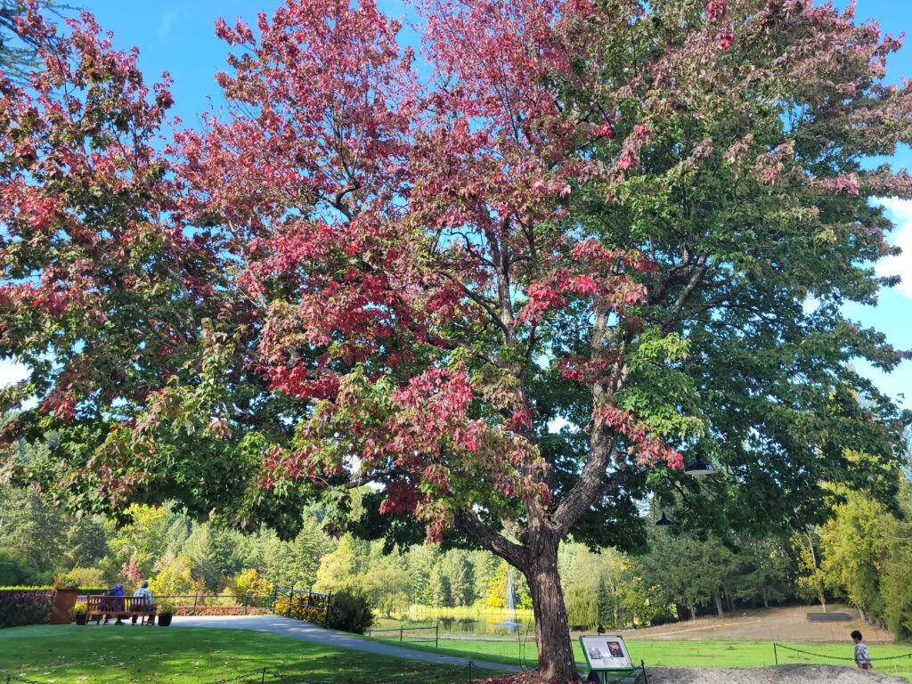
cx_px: 456
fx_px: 685
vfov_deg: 53.1
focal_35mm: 26
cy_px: 342
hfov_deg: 67.3
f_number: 1.8
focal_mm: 5.4
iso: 40
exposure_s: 1/421
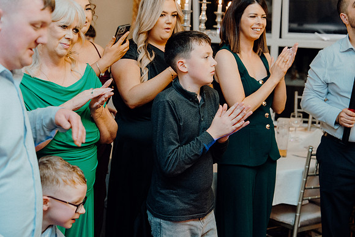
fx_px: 621
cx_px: 178
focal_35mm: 63
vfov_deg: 21.6
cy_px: 118
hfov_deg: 31.9
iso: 3200
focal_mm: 63
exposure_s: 1/160
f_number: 3.5
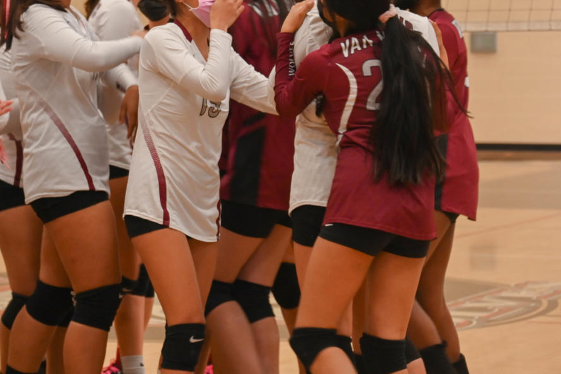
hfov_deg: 12.8
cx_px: 90
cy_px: 75
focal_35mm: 160
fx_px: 2494
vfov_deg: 8.6
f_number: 6.3
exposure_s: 1/80
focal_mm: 95
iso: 1600
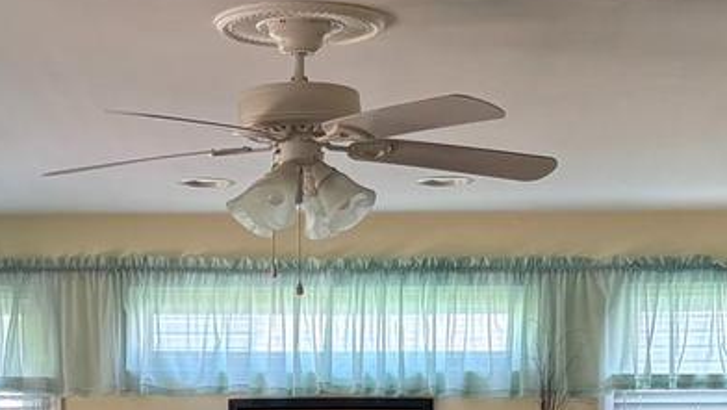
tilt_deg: -5.1
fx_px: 2006
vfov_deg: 11.0
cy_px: 707
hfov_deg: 20.5
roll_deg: +0.2
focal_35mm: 104
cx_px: 286
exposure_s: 1/63
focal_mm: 5.96
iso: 125
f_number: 1.6
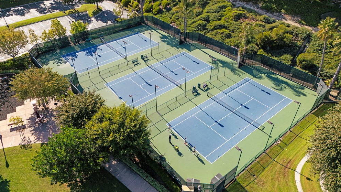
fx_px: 244
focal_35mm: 27
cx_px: 169
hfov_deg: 69.9
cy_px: 97
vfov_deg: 42.9
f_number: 1.7
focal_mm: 6.72
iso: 100
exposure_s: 1/1600
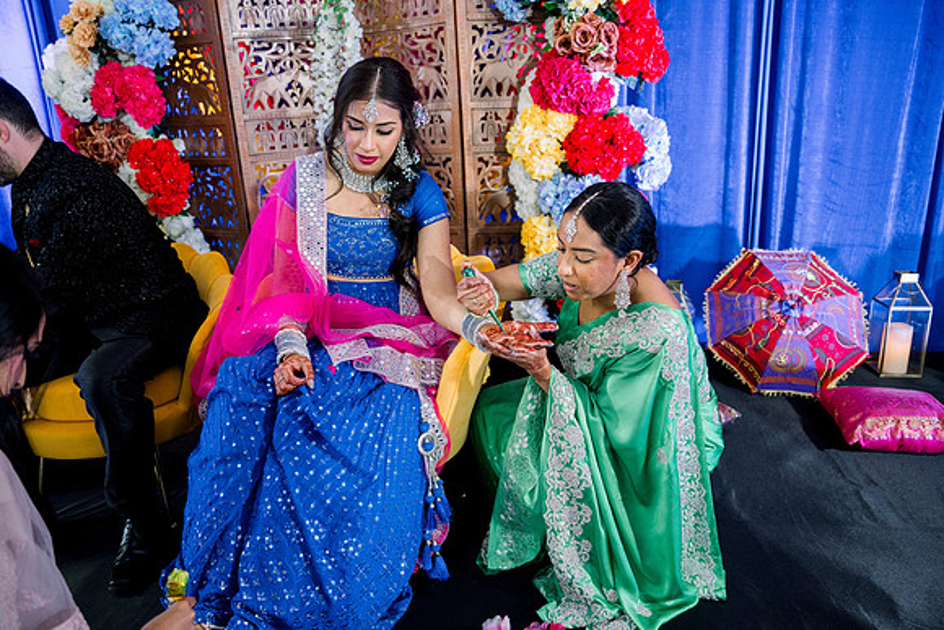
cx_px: 472
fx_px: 629
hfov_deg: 73.7
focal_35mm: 24
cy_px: 315
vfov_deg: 53.2
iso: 1250
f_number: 2.8
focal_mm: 24
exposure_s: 1/125
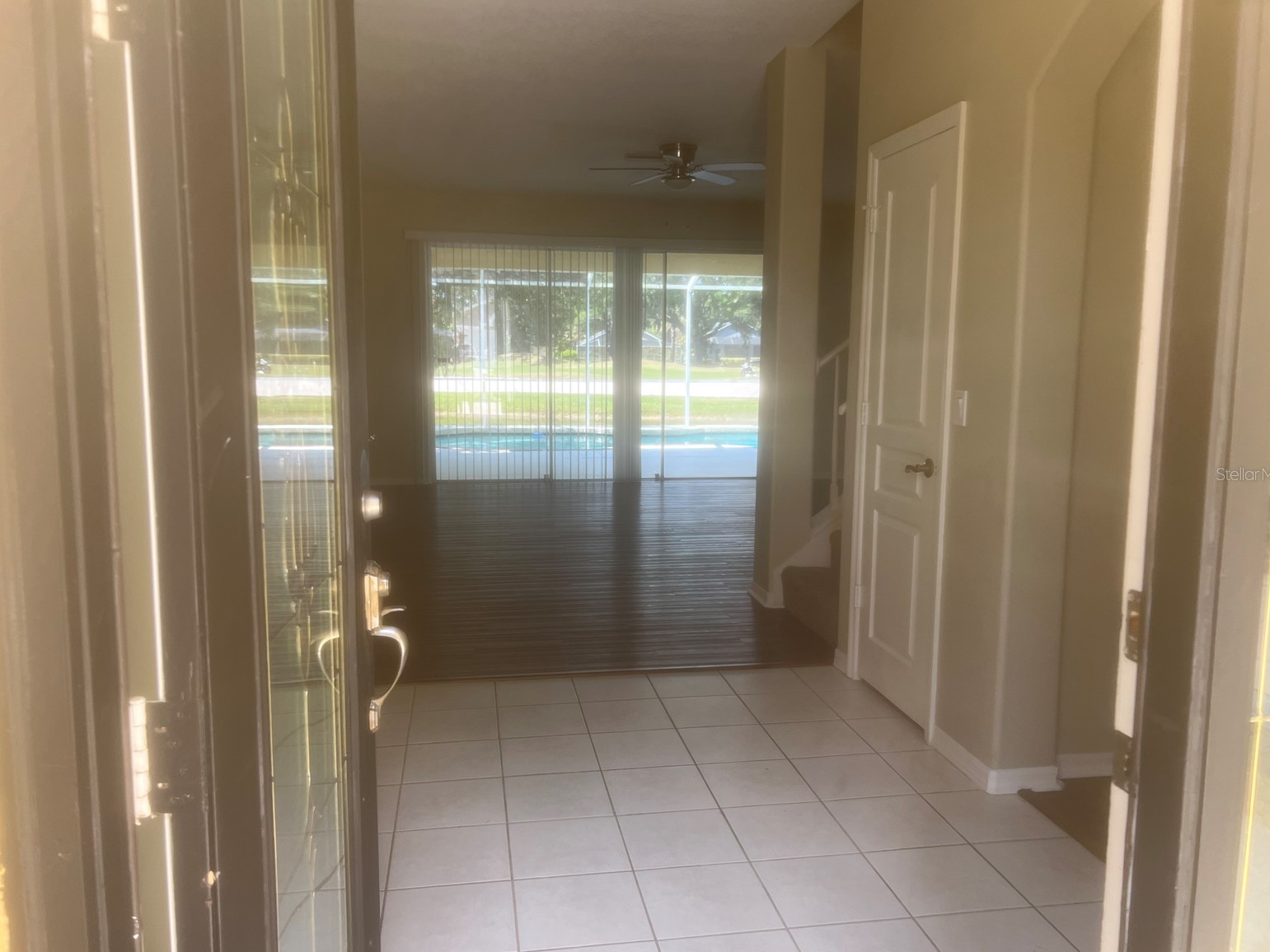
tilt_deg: -6.0
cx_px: 635
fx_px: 991
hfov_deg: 65.3
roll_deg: -0.3
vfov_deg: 51.4
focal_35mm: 27
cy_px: 474
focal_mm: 5.7
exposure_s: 1/206
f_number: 1.5
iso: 50
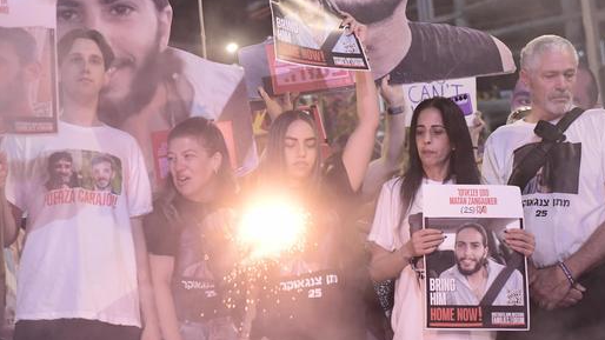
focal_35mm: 57
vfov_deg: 21.1
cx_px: 224
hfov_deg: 36.4
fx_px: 914
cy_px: 151
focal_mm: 35
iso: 8000
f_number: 3.2
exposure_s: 1/250
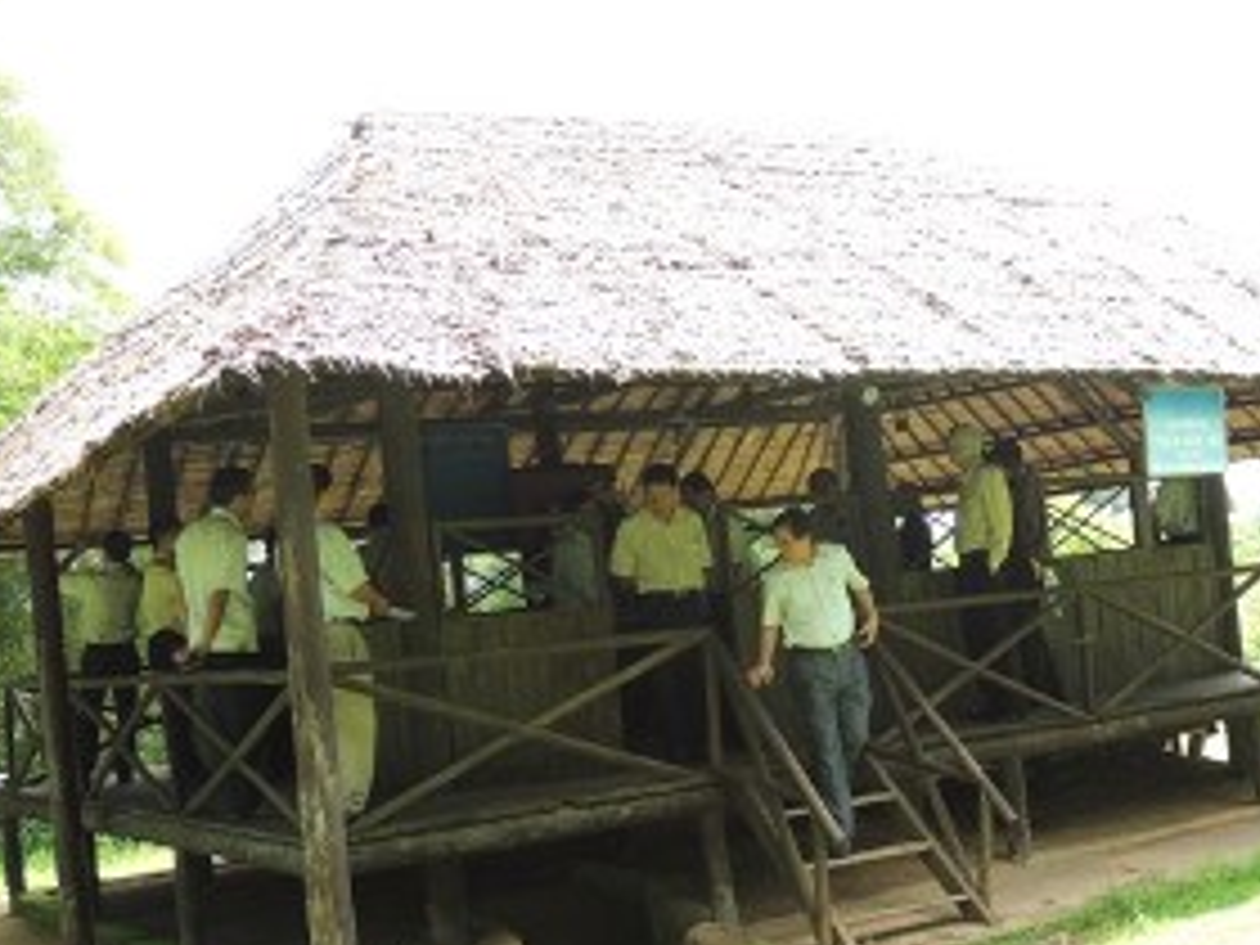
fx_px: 1820
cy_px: 572
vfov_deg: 29.0
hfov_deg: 38.0
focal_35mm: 50
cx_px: 760
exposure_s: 1/125
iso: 100
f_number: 3.3
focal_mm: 6.2
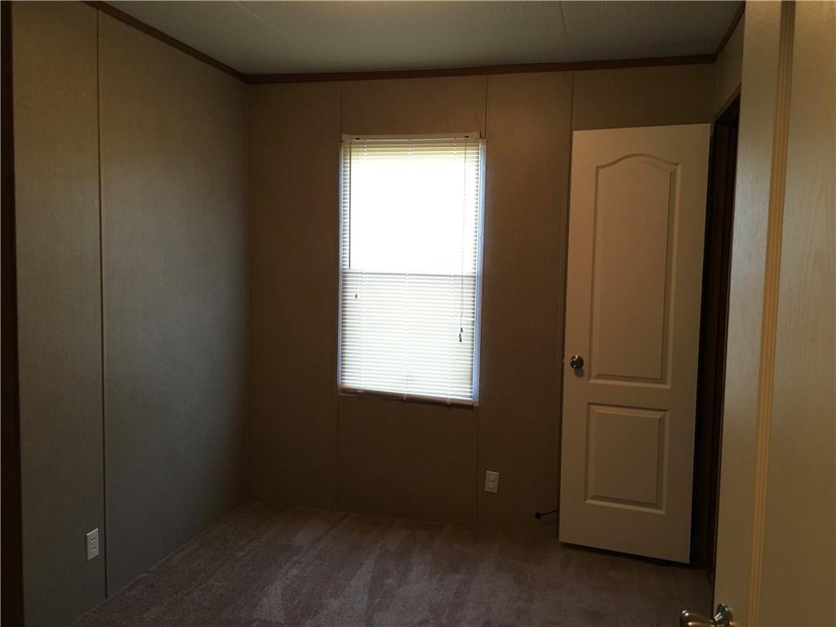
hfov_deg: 61.7
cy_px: 314
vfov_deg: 48.2
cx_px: 418
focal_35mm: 29
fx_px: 700
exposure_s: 1/30
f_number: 2.2
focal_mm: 4.15
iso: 160
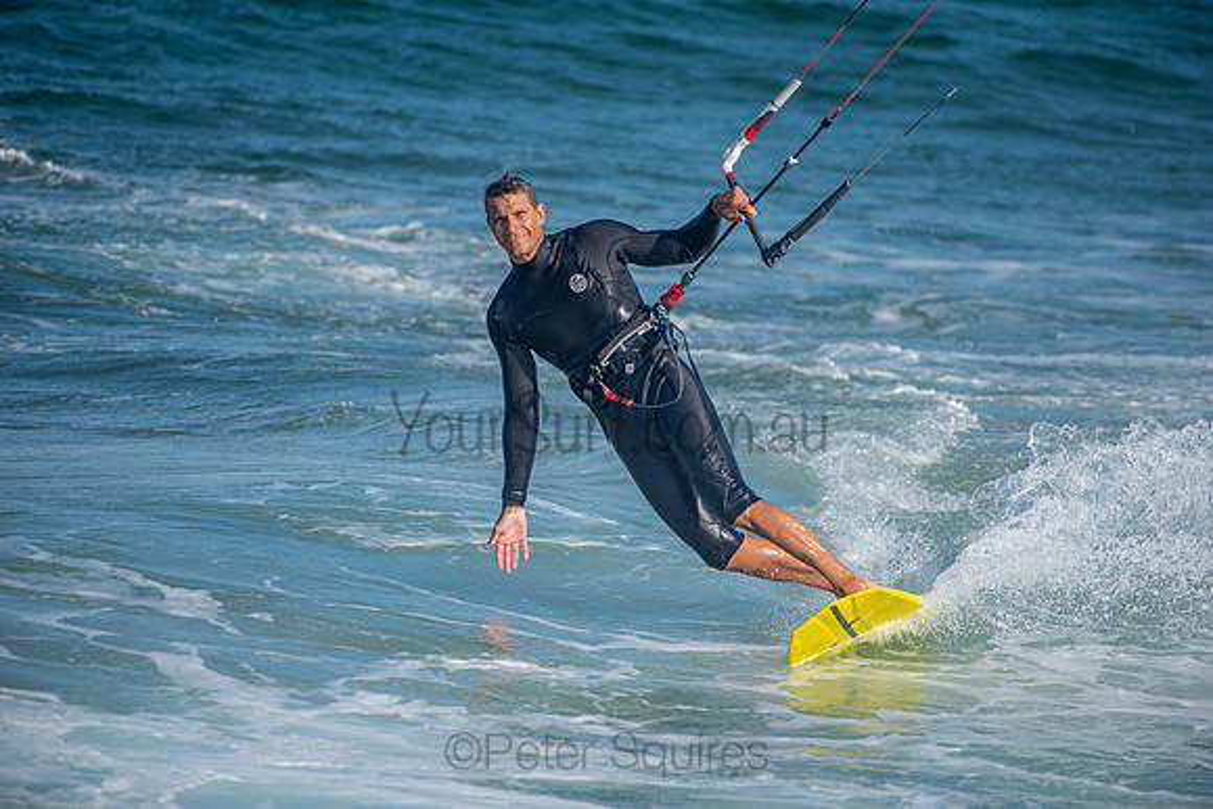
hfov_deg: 4.1
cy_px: 404
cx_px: 606
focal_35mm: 500
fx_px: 16850
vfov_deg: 2.8
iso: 360
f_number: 5.6
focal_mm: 500
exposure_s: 1/2500
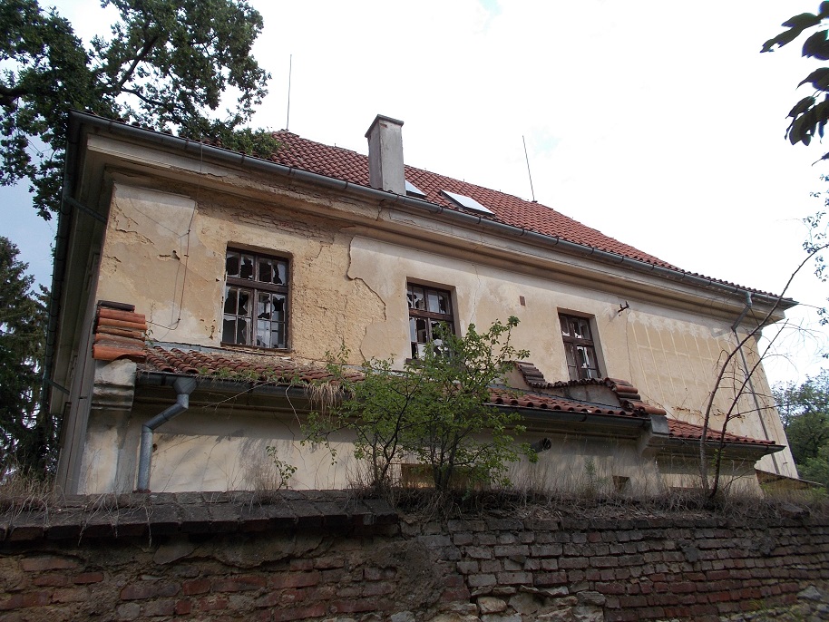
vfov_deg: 53.1
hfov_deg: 67.3
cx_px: 414
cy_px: 311
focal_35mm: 26
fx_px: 623
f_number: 3.2
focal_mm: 4.6
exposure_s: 1/400
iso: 80
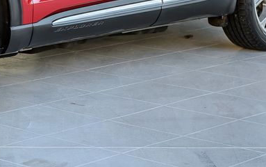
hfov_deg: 11.8
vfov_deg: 7.4
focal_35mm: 175
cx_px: -16
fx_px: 1270
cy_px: -58
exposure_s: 1/100
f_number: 4.5
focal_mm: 58
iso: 100
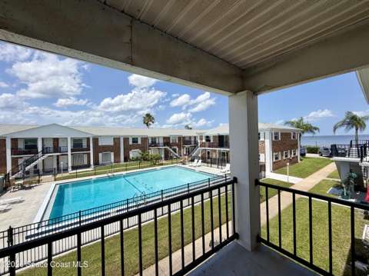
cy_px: 138
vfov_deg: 85.6
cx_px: 184
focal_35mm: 14
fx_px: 149
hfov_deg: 102.1
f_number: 2.2
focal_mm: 2.22
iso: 20
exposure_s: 1/1145
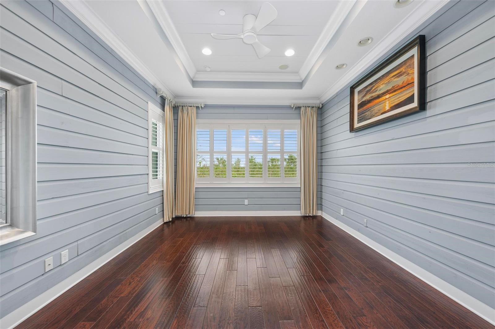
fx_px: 192
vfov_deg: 81.1
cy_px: 164
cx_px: 248
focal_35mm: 14
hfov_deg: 104.3
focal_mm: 14
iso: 400
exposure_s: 1/1.25
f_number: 8
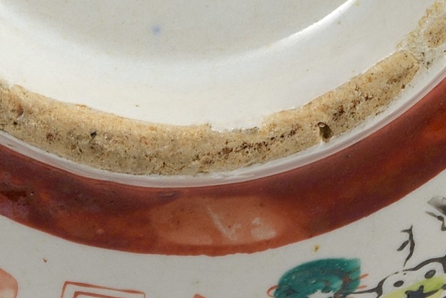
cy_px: -158
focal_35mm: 417
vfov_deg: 3.3
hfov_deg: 4.9
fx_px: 5168
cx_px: 203
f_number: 22
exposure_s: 1/60
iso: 100
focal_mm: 60
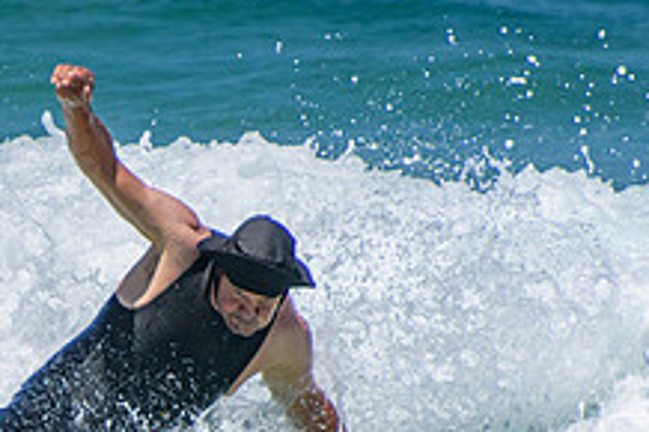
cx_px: 57
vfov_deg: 0.9
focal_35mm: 1600
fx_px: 28822
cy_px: 439
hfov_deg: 1.3
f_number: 5.6
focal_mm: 400
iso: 200
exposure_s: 1/2000
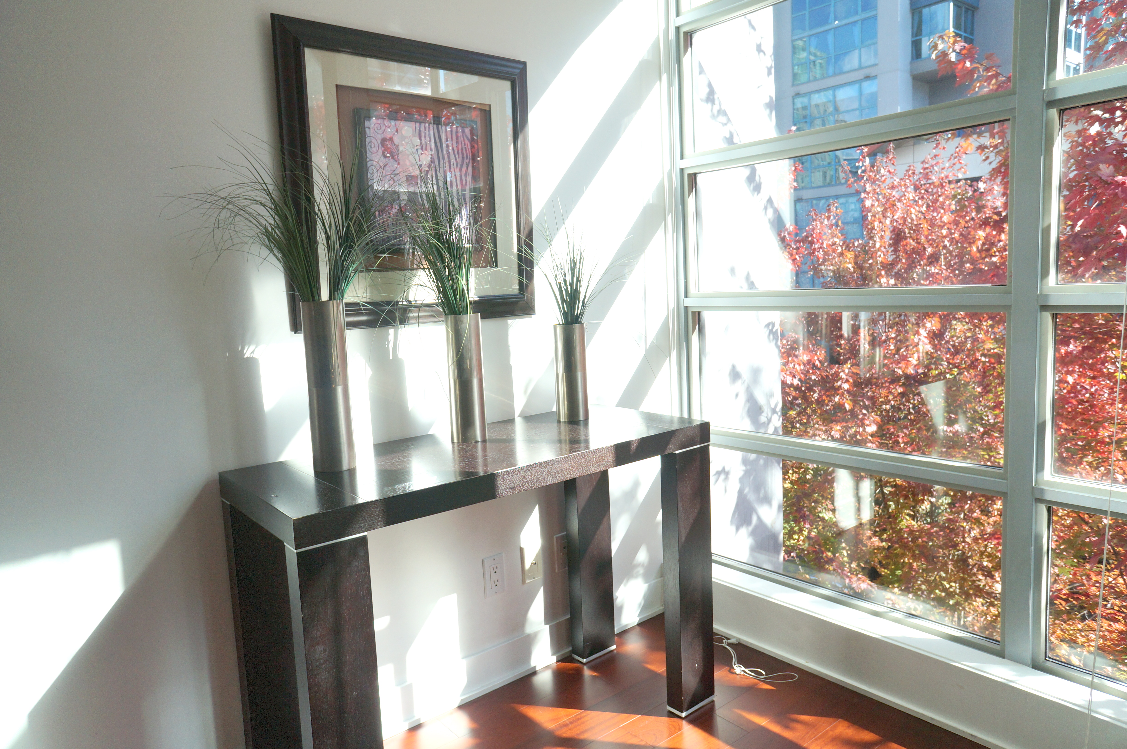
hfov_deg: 73.8
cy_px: 374
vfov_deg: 53.0
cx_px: 564
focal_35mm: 24
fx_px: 751
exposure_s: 1/250
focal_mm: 16
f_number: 8
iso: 200
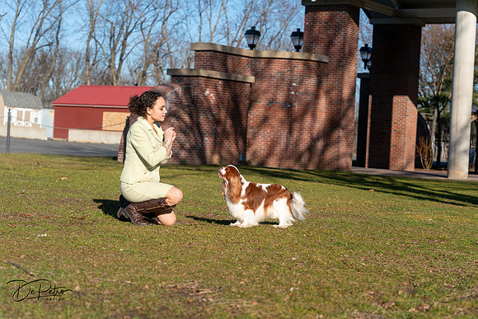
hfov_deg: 28.8
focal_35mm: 70
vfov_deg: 19.5
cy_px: 160
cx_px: 239
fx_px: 930
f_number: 4.5
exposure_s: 1/1000
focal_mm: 70
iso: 100
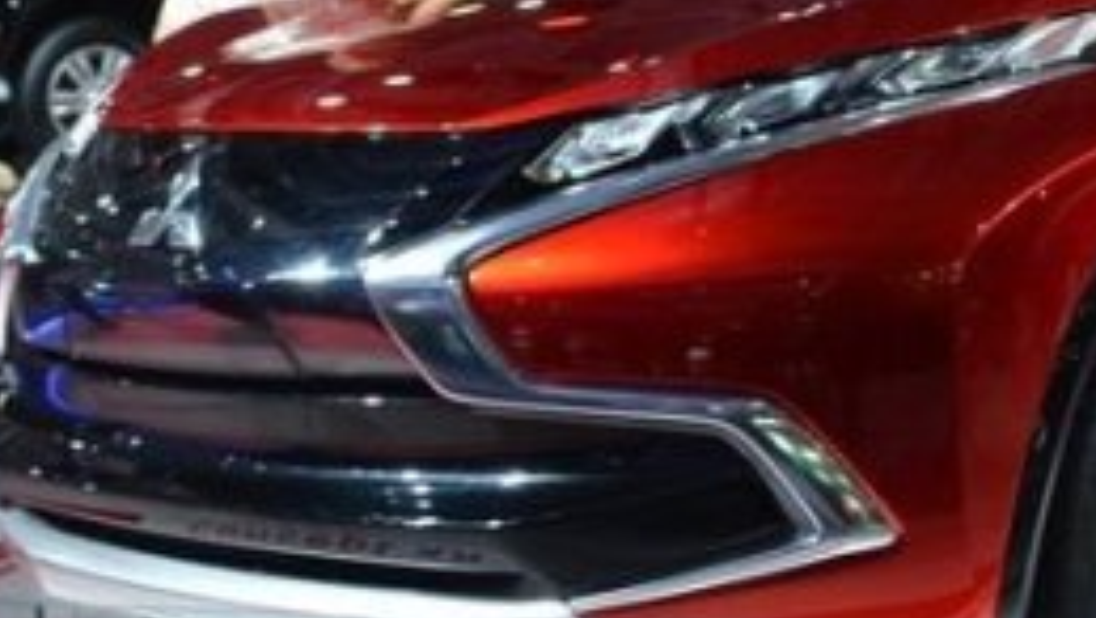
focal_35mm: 97
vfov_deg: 12.5
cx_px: 978
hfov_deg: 21.5
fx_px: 2820
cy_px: 133
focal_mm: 20
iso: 400
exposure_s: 1/80
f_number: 4.5
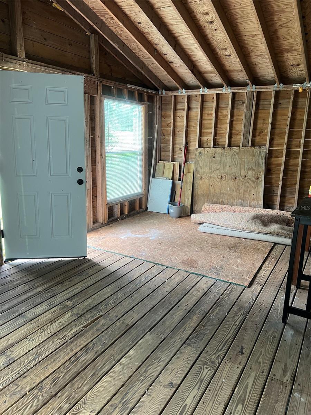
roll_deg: -0.6
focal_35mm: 26
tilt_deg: -10.9
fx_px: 311
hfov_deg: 53.1
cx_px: 156
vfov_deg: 67.3
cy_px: 208
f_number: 1.5
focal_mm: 5.7
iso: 125
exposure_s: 1/82
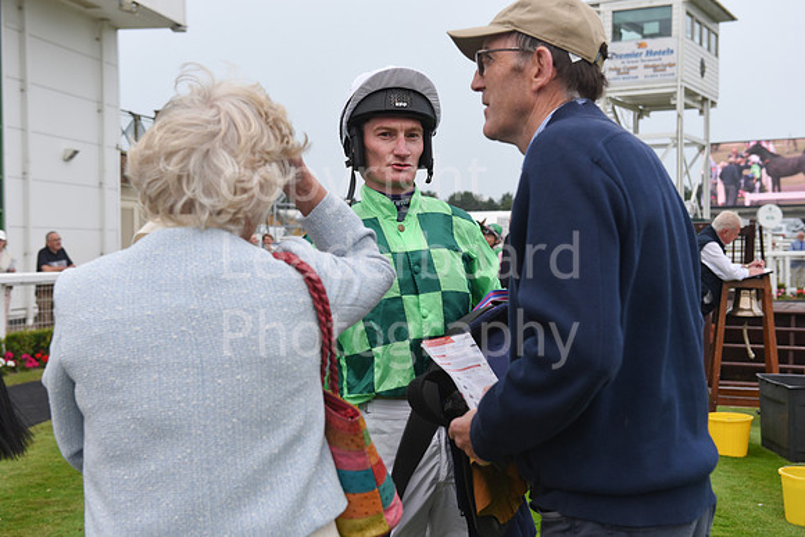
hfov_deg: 38.2
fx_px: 1163
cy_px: 268
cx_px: 402
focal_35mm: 52
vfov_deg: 26.0
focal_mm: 52
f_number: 5.6
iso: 400
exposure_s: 1/400
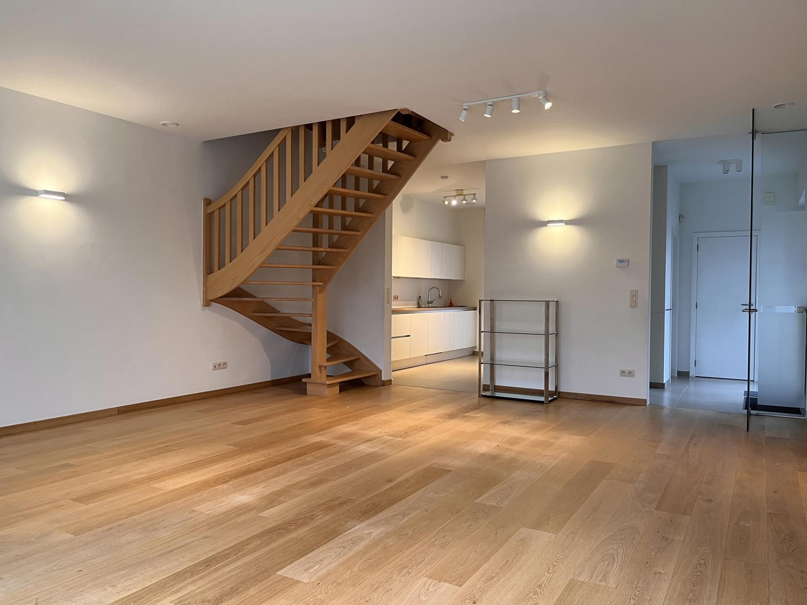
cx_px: 404
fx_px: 606
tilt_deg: -1.7
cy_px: 302
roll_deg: -0.5
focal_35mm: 26
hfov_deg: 67.3
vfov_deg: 53.1
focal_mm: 5.1
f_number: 1.6
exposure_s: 1/50
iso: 100
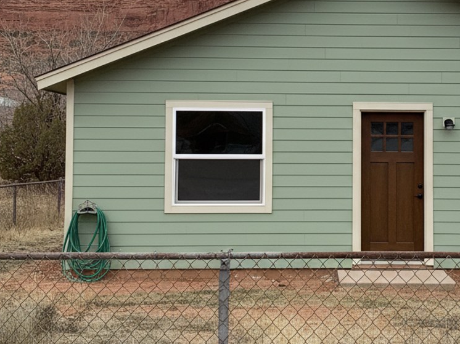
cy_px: 114
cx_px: 361
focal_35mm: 37
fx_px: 492
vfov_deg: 38.2
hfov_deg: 47.7
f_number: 1.8
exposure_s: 1/896
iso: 1494
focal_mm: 6.4
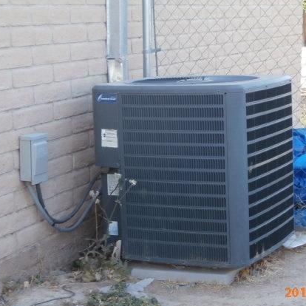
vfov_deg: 18.7
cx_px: 154
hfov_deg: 18.7
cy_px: 152
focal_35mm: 93
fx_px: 930
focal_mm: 12.1
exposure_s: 1/50
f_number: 4.7
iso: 125
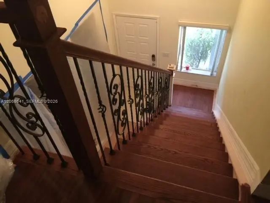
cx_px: 135
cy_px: 102
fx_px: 226
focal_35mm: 29
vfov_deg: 48.2
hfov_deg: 61.7
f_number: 2.2
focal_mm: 4.15
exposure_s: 1/4
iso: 80
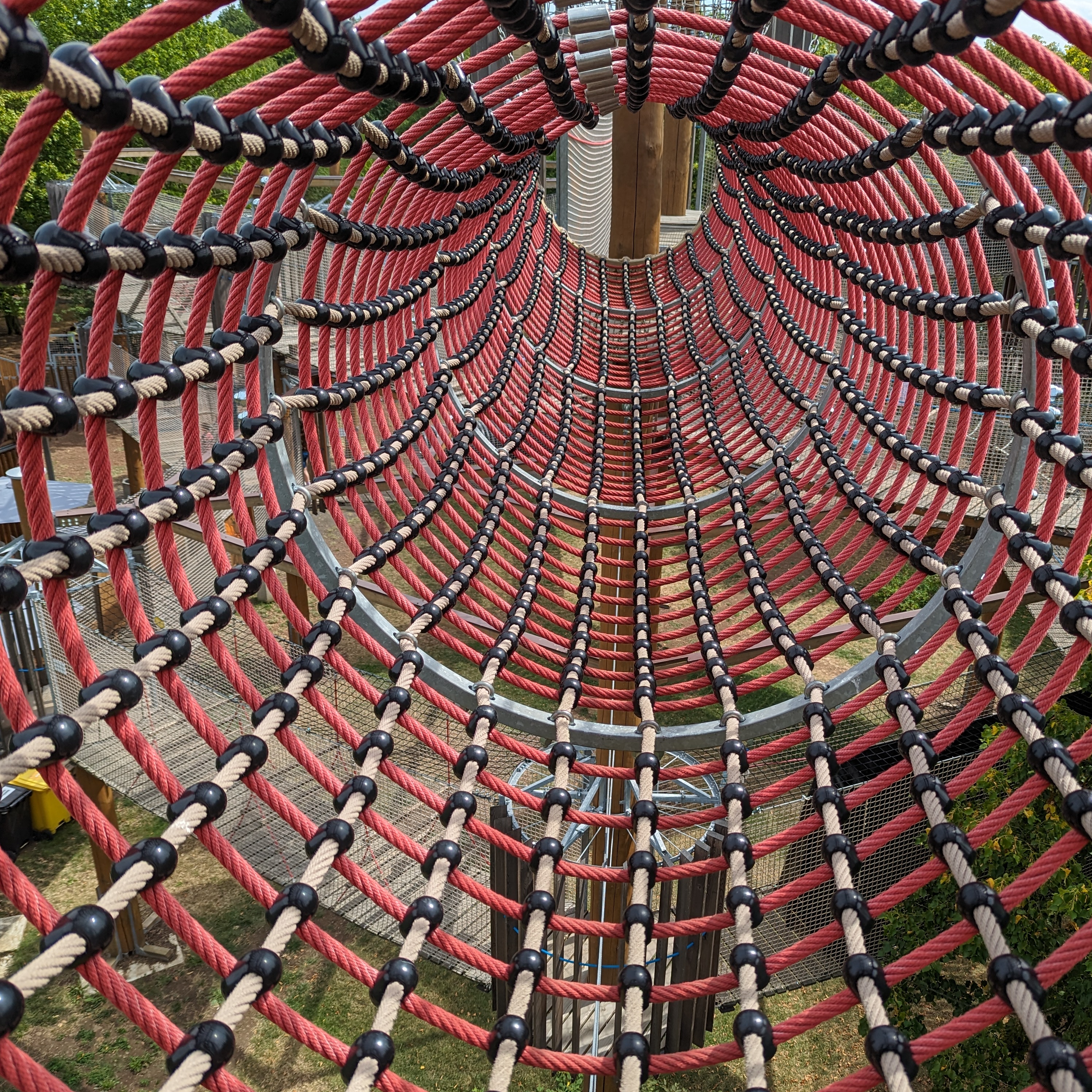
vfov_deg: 55.6
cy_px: 556
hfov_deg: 55.4
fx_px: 1035
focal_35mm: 29
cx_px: 628
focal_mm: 6.81
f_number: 1.85
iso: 40
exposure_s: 1/1002
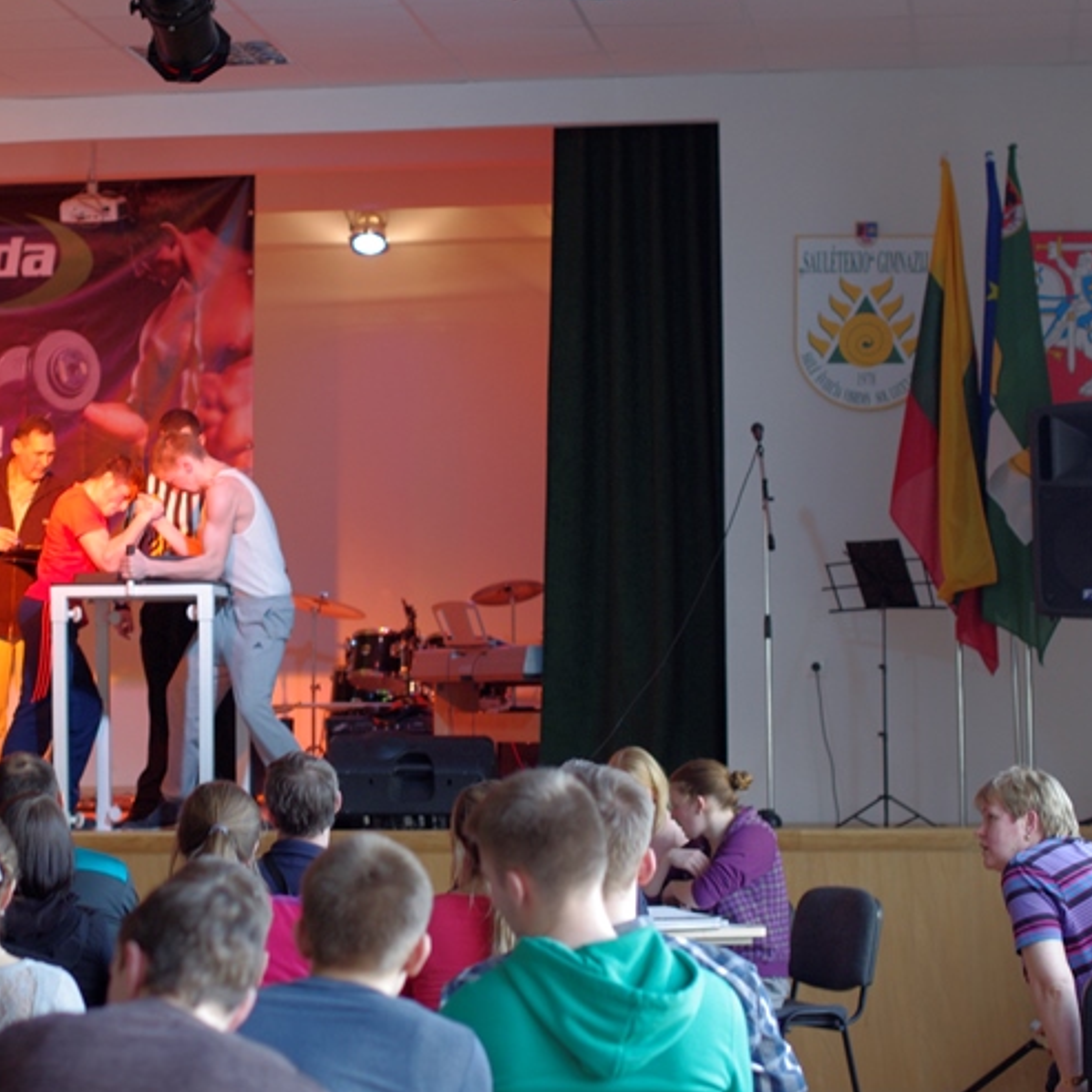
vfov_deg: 16.3
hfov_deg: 16.2
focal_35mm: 107
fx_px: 3819
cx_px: 295
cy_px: 509
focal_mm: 50
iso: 400
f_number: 2.2
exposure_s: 1/100
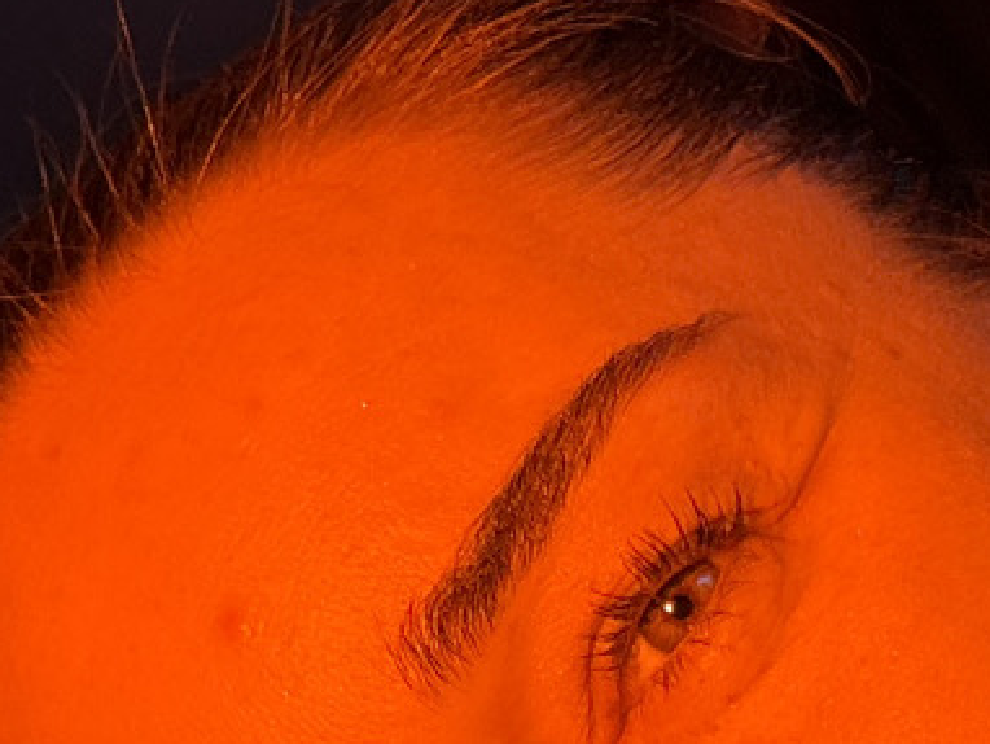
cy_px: 1224
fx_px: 3892
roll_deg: +27.0
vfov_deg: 10.4
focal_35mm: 136
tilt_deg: +17.0
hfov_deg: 14.4
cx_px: 736
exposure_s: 1/60
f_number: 1.6
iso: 160
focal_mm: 5.96
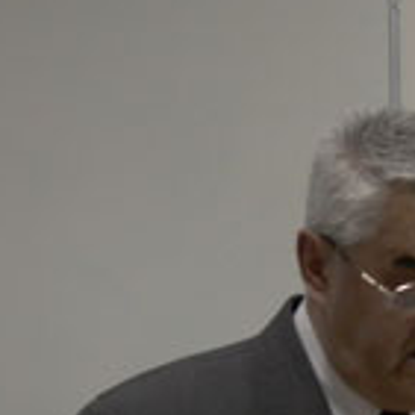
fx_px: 2970
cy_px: 325
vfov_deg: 8.0
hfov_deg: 8.0
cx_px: 403
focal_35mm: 219
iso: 100
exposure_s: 1/67.5
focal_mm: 20.65
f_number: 2.49
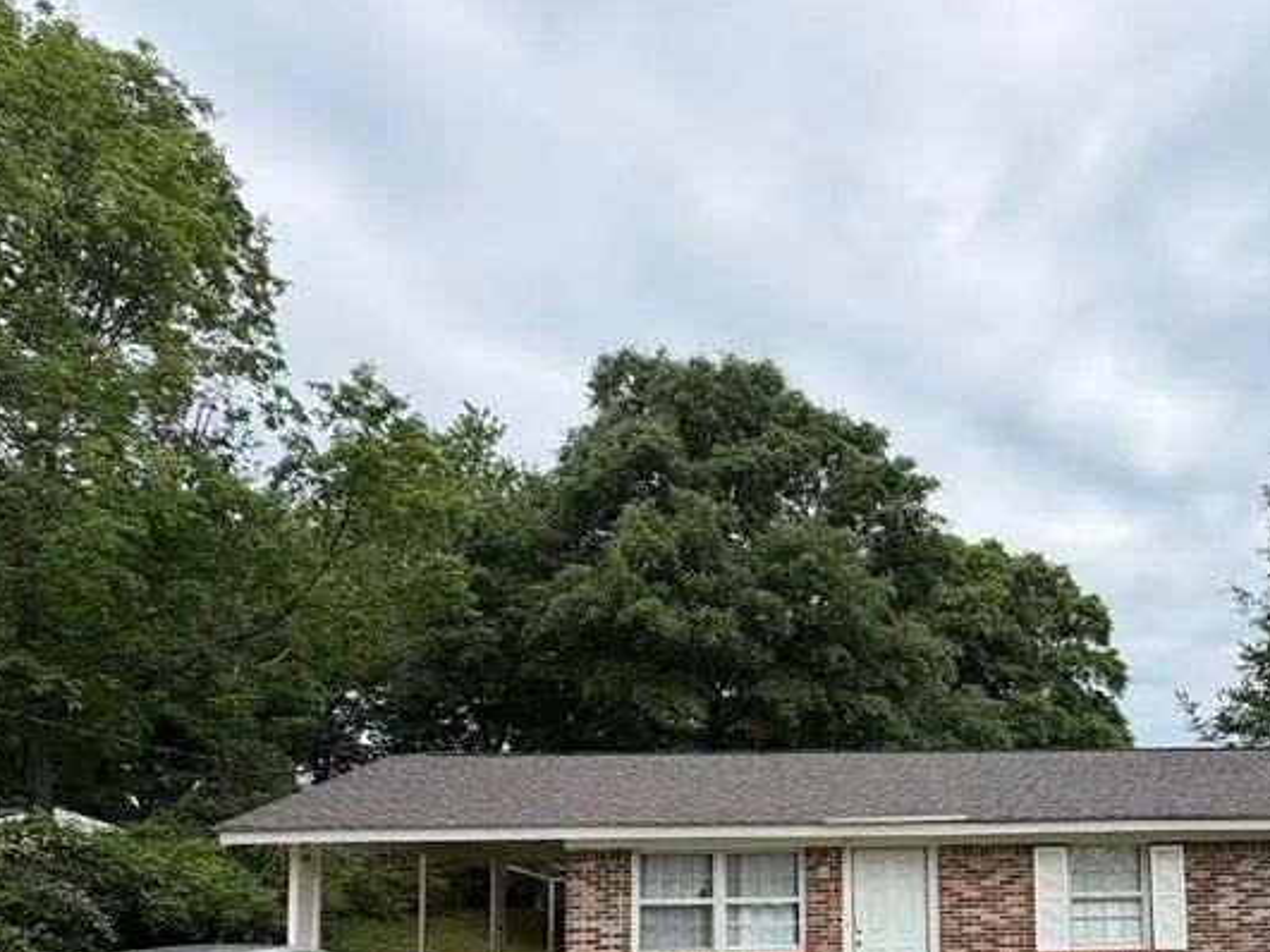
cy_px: 835
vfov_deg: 46.9
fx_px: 990
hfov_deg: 62.7
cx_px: 904
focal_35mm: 27
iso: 25
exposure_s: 1/770
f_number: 2.2
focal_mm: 2.22
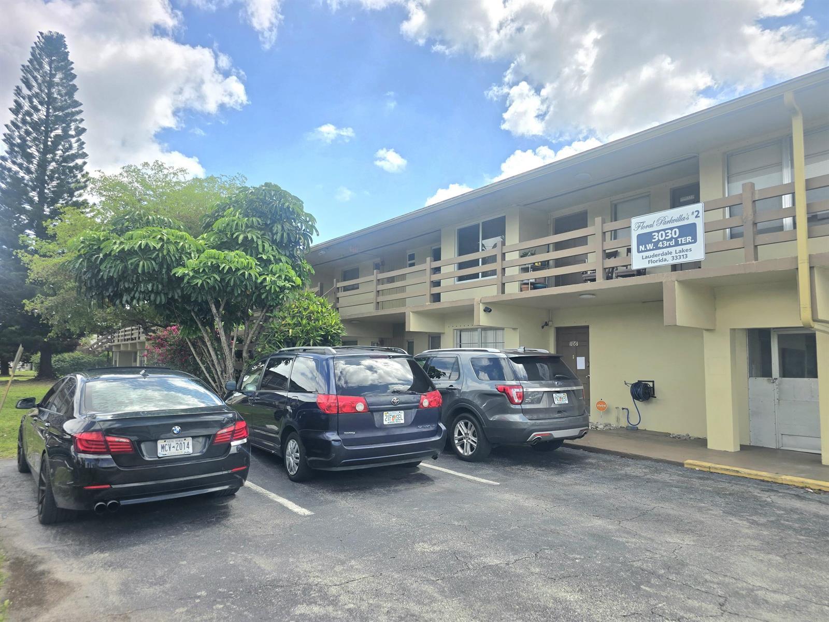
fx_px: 551
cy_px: 311
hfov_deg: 73.9
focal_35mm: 23
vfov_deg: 58.9
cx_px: 414
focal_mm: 6.3
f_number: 1.7
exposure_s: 1/1000
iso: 12
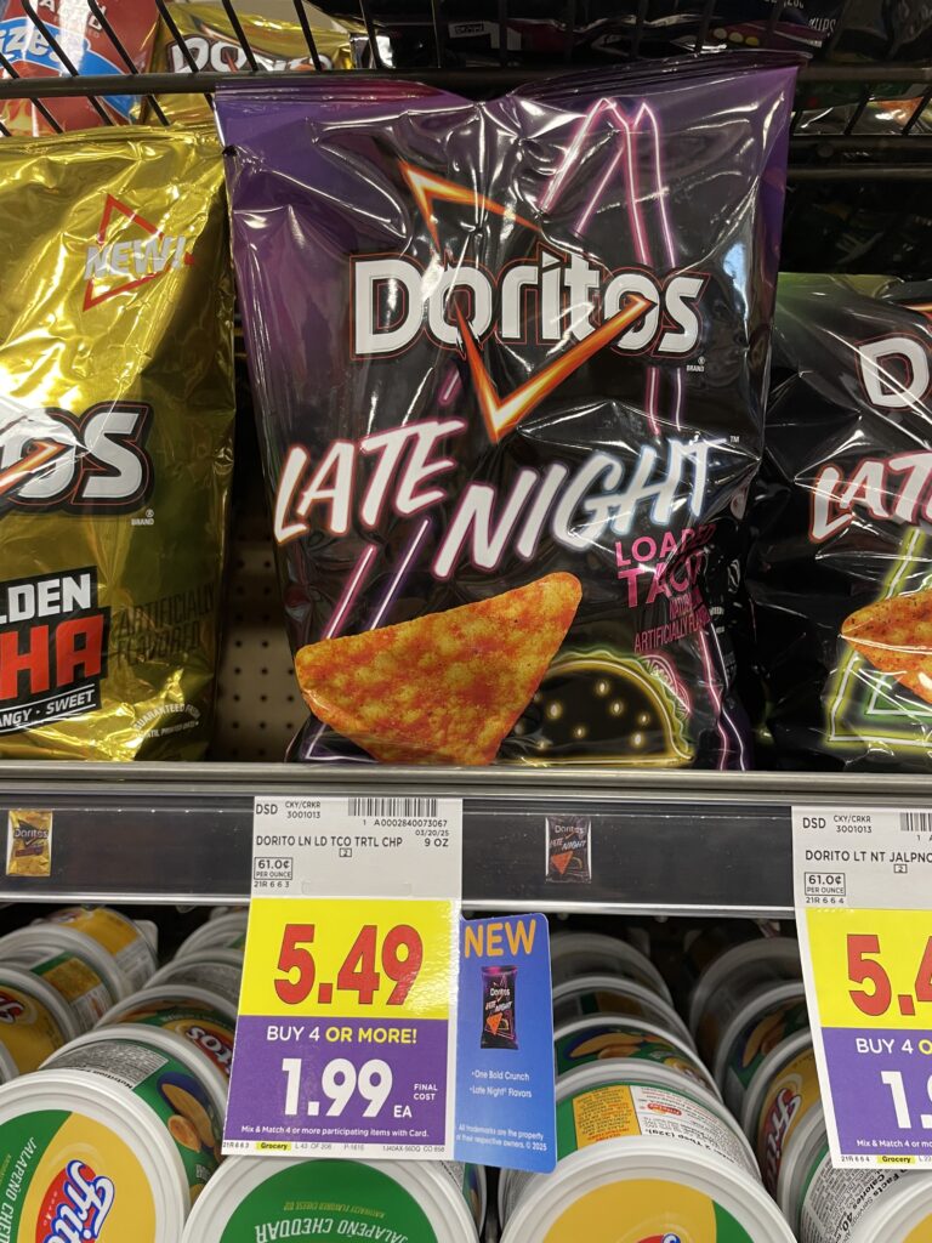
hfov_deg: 53.1
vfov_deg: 67.3
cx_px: 466
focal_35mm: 26
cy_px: 622
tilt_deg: +3.6
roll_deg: -0.2
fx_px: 933
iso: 80
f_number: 1.6
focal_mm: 4.2
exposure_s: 1/60
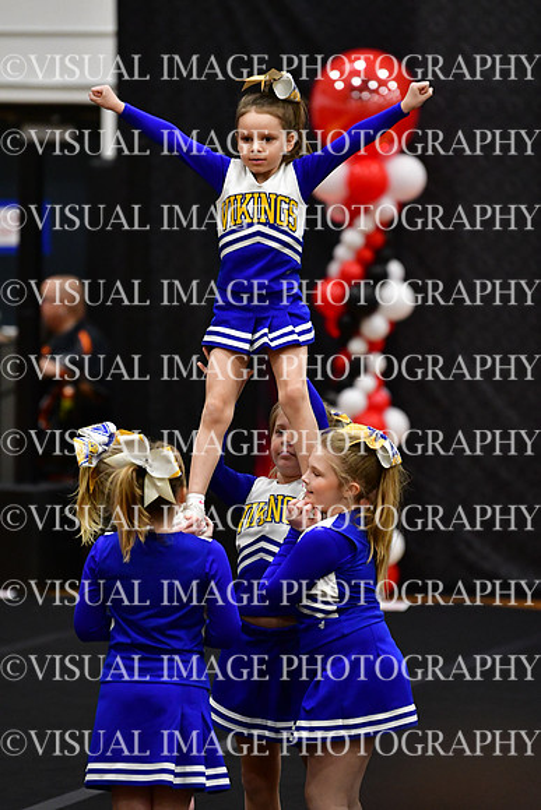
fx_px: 6240
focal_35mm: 277
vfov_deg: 7.4
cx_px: 270
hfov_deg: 5.0
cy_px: 405
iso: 4000
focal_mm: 185
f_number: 2.8
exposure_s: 1/800
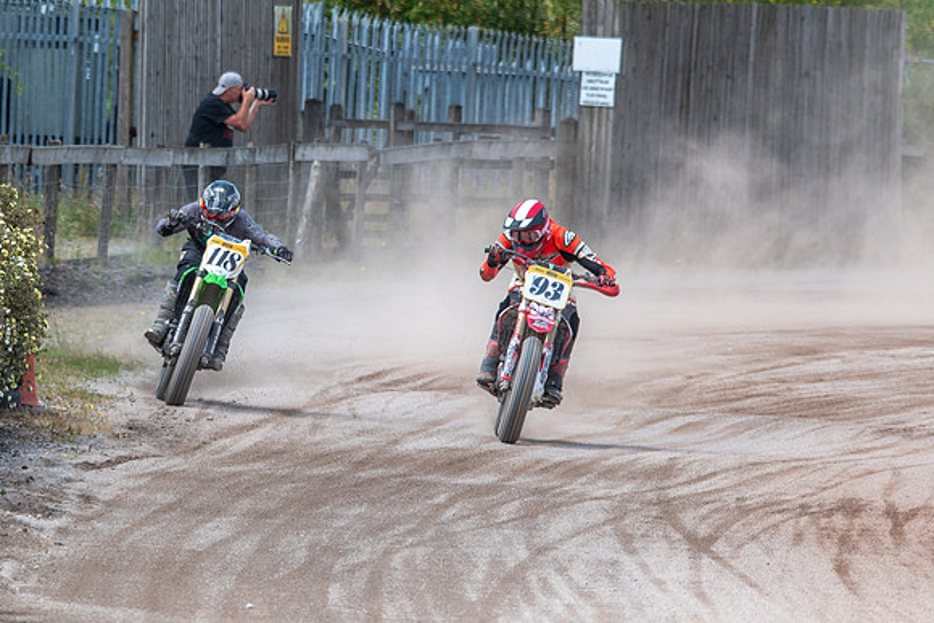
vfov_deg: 1.6
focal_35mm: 876
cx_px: 227
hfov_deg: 2.4
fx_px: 22737
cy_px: 285
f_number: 8
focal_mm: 390
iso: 100
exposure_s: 1/320
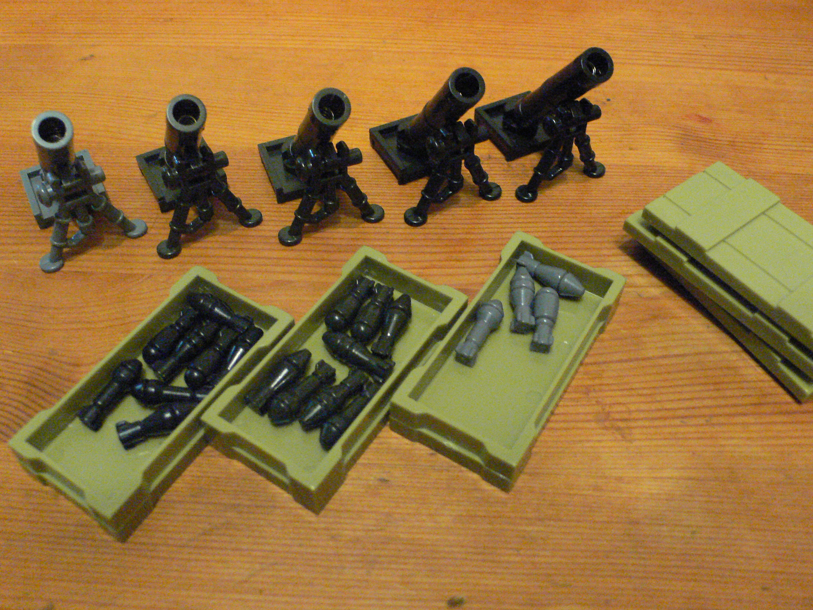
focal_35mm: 34
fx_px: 799
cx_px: 406
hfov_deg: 54.0
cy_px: 305
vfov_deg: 41.8
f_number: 2.8
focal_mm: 6.3
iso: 400
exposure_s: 1/5
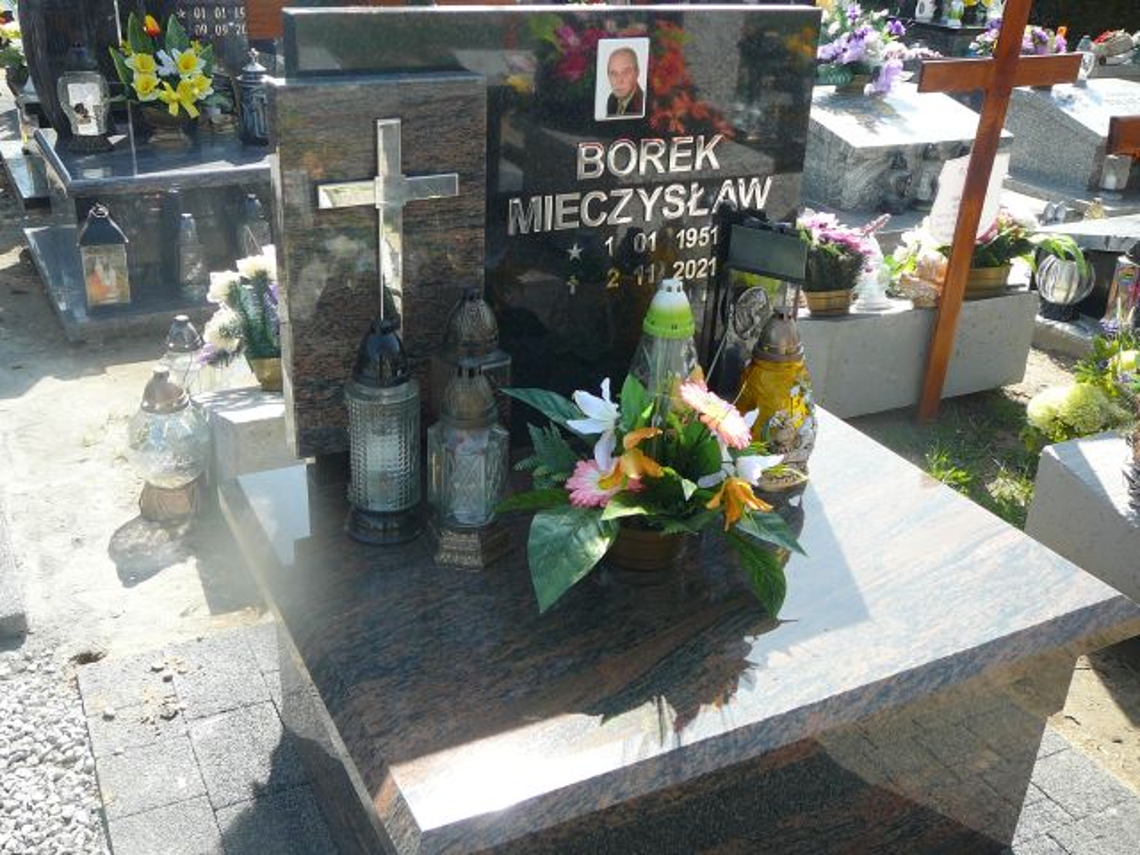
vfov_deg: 40.7
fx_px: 1153
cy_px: 428
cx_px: 570
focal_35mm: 35
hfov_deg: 52.6
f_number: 2.8
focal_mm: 5.2
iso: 80
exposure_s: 1/400
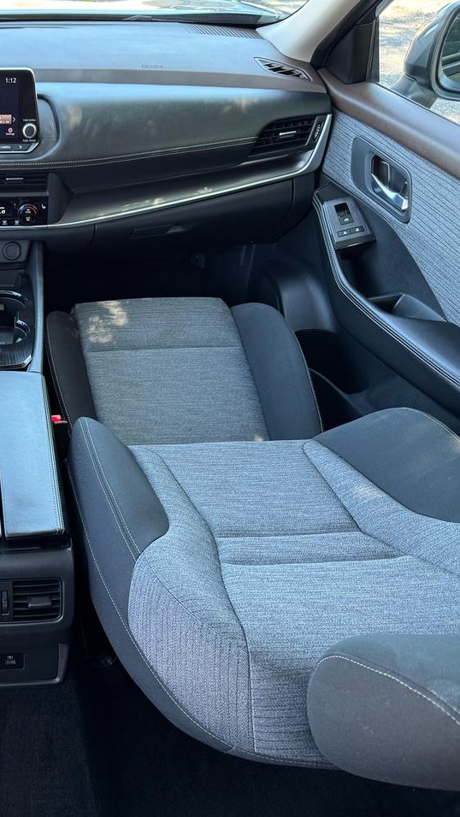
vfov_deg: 56.6
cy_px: 408
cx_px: -25
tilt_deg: -38.9
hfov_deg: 30.7
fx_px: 759
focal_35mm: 35
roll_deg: +0.9
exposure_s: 1/121
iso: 200
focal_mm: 6.76
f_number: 1.78
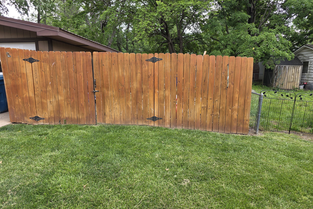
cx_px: 157
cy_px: 111
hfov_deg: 73.7
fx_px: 209
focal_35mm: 24
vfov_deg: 53.1
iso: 40
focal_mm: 6.3
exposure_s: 1/180
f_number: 1.7
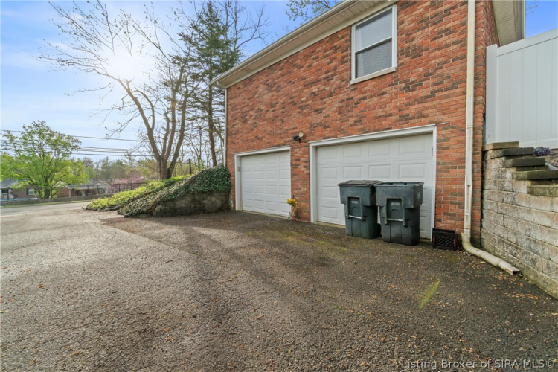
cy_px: 186
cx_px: 279
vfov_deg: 77.3
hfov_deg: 100.4
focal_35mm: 15
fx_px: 232
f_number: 11
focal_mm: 10
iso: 400
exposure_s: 1/160
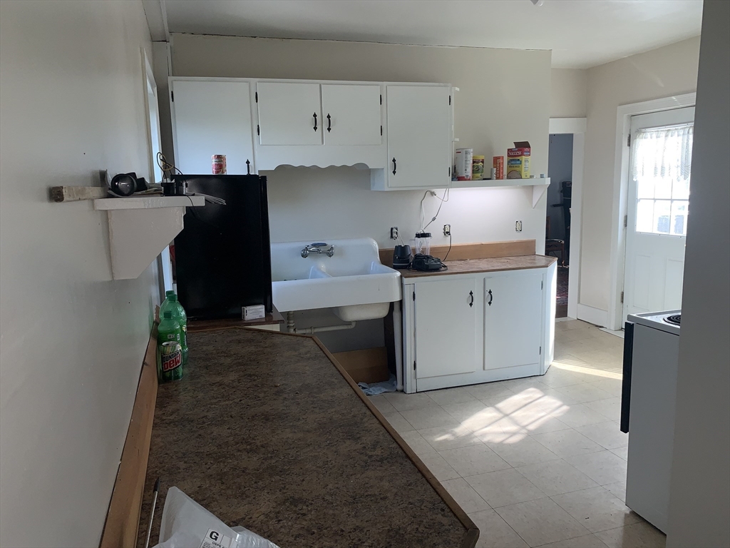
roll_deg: +1.6
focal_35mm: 26
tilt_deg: -8.9
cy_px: 274
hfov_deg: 67.3
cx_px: 365
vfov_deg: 53.1
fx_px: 548
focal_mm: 4.25
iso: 25
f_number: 1.8
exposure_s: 1/172
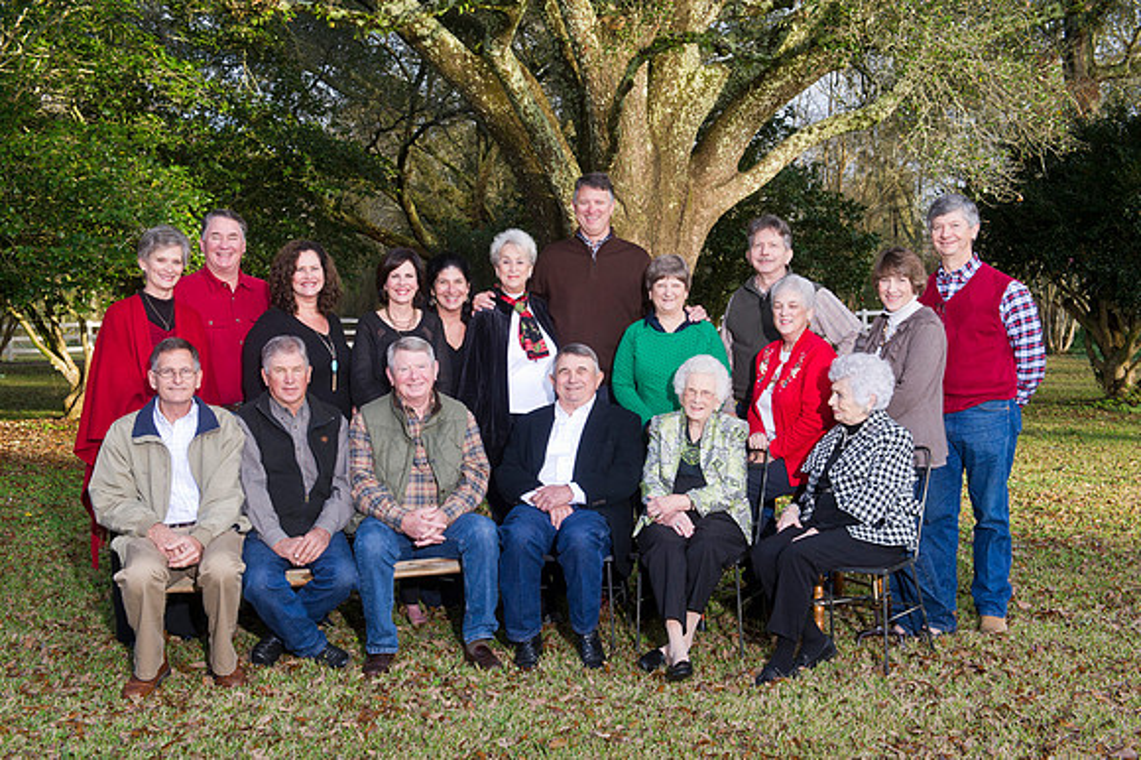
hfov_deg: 43.6
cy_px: 380
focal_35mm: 45
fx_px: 1425
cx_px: 570
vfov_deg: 29.8
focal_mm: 45
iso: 1000
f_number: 8
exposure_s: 1/200
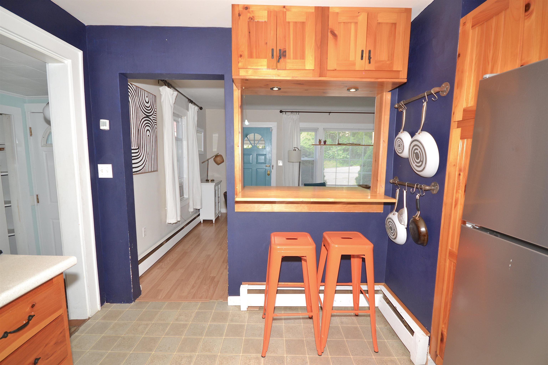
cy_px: 182
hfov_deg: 100.4
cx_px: 274
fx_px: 228
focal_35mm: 15
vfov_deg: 77.3
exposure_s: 1/60
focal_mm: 10
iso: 400
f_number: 5.6
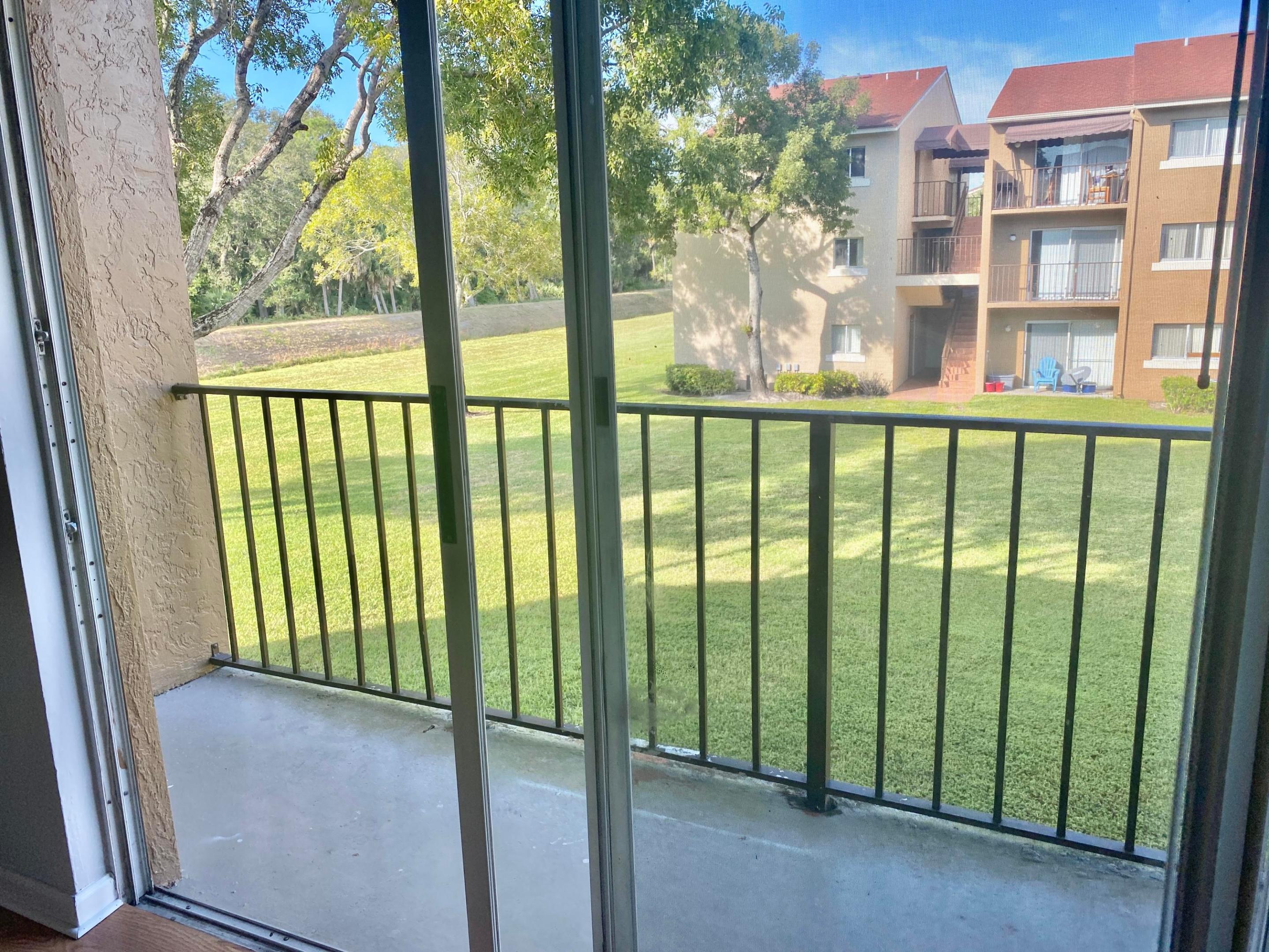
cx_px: 634
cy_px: 476
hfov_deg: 67.3
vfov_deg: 53.1
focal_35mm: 26
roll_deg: +2.0
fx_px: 953
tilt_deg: -10.1
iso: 32
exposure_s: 1/370
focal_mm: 4.25
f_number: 1.8
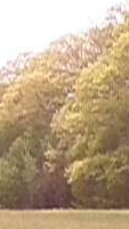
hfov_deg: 5.4
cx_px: -194
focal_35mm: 215
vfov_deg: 9.9
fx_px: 1308
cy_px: 247
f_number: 8
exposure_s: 1/125
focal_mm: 10.2
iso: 160
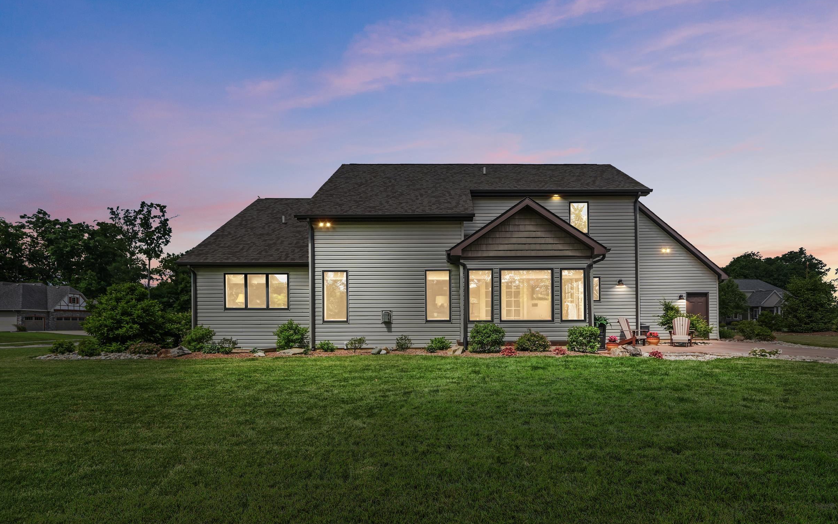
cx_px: 430
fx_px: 400
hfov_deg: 92.6
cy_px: 261
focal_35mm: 18
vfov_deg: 66.4
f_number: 1.8
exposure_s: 1/1600
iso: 100
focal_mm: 11
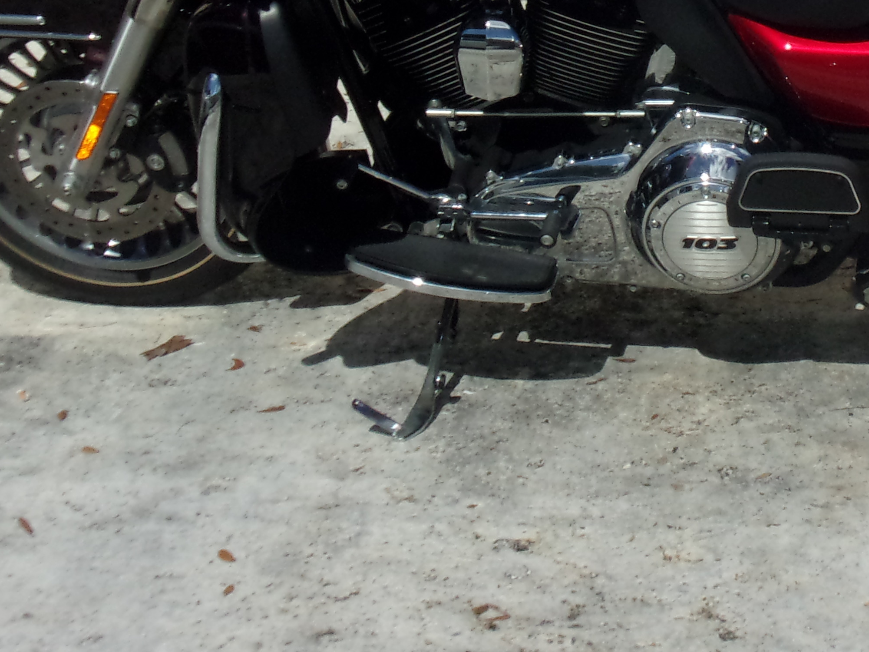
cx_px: 788
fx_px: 2485
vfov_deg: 14.5
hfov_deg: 19.5
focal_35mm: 99
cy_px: -89
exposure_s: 1/550
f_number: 12.5
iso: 200
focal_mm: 7.8
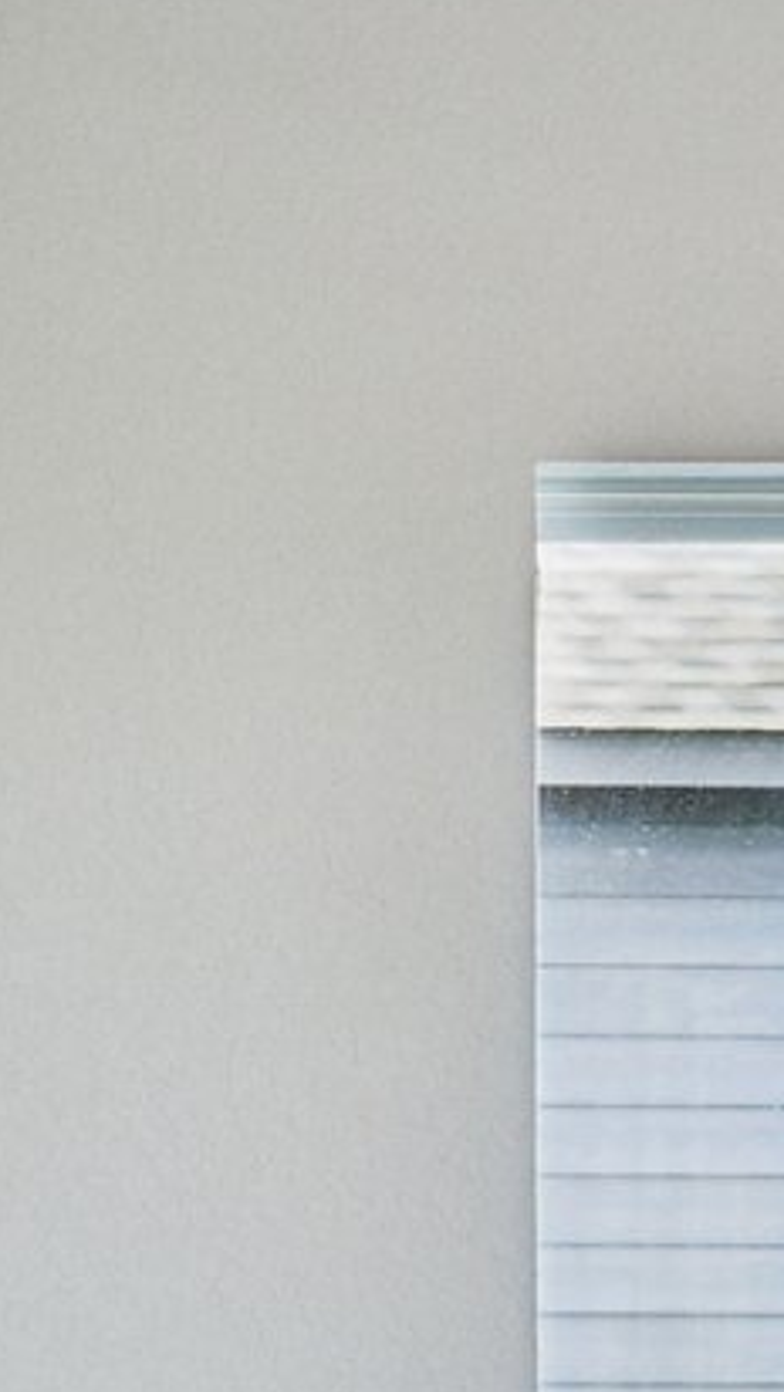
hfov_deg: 7.2
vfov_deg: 13.7
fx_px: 5576
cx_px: -1534
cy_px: 1826
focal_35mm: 151
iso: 1000
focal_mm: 29
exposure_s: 1/30
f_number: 8
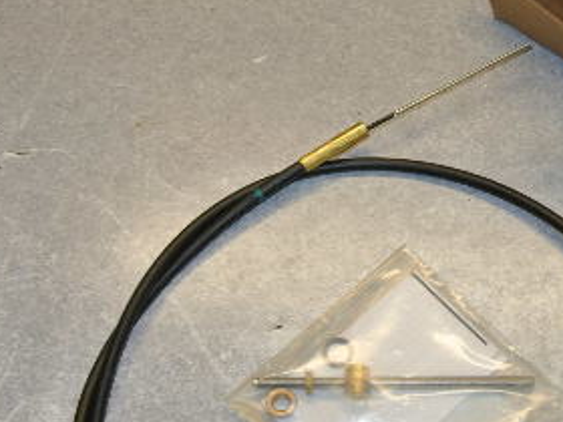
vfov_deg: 21.9
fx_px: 1073
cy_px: 358
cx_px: 519
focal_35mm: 66
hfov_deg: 28.2
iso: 200
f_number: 4
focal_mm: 11.4
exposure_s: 1/60
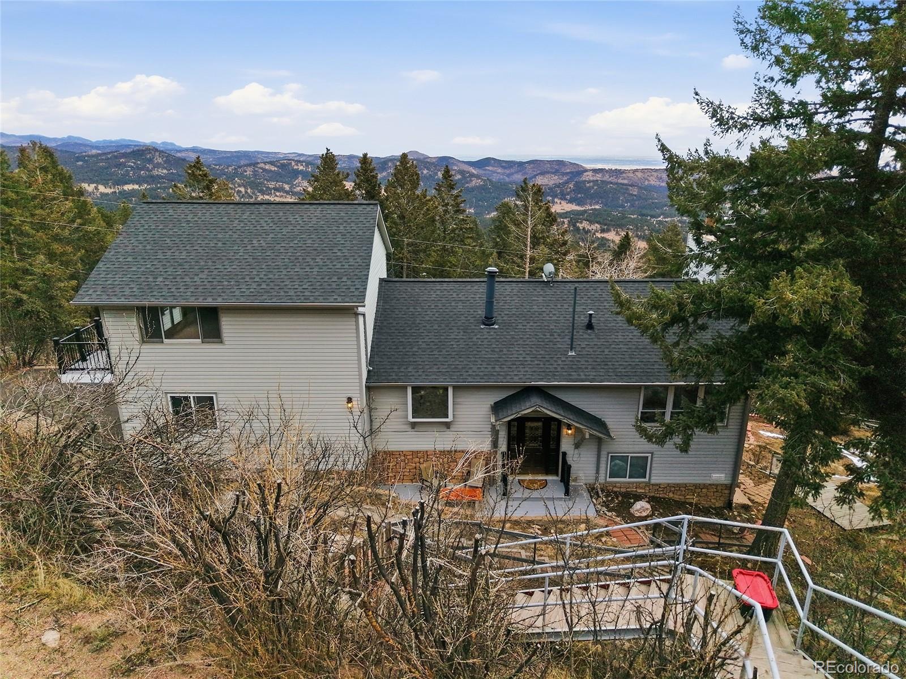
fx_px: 628
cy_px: 340
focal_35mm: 24
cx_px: 453
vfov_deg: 56.8
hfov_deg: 71.6
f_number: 1.8
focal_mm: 8.7
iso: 400
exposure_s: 1/8000
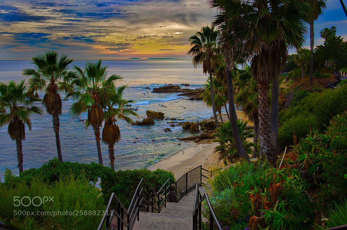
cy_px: 115
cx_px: 174
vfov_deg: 37.6
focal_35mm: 35
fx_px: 336
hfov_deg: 54.6
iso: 200
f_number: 6.3
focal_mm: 35
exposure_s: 1/160
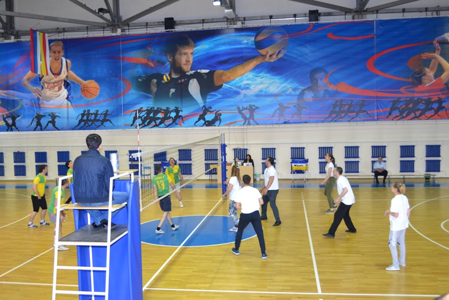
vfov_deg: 36.9
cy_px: 150
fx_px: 449
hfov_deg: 53.1
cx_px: 224
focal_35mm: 36
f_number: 4
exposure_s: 1/60
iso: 1000
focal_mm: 24
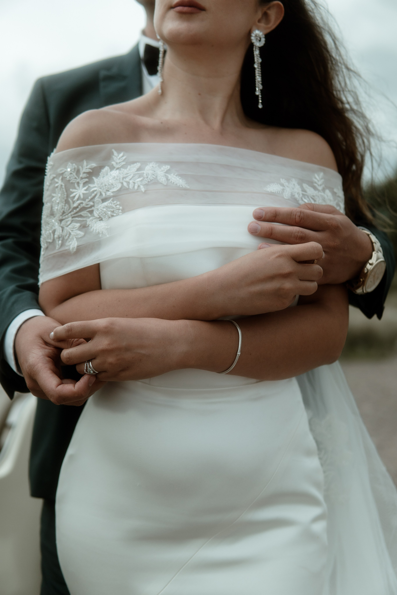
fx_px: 744
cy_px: 298
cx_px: 198
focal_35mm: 45
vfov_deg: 43.6
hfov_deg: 29.9
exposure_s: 1/1600
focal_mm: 30
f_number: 2
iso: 100
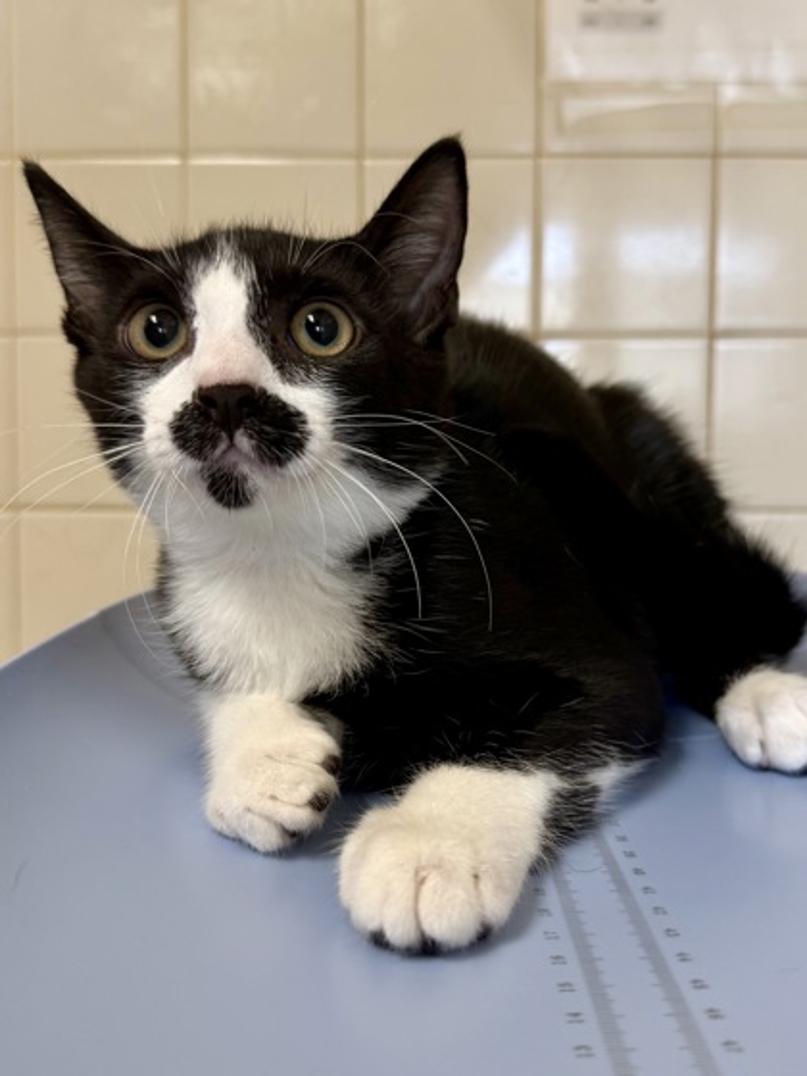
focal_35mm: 24
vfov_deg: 71.6
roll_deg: -0.1
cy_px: 538
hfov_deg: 56.8
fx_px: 746
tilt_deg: -2.2
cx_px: 404
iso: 125
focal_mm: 6.76
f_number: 1.78
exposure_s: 1/60
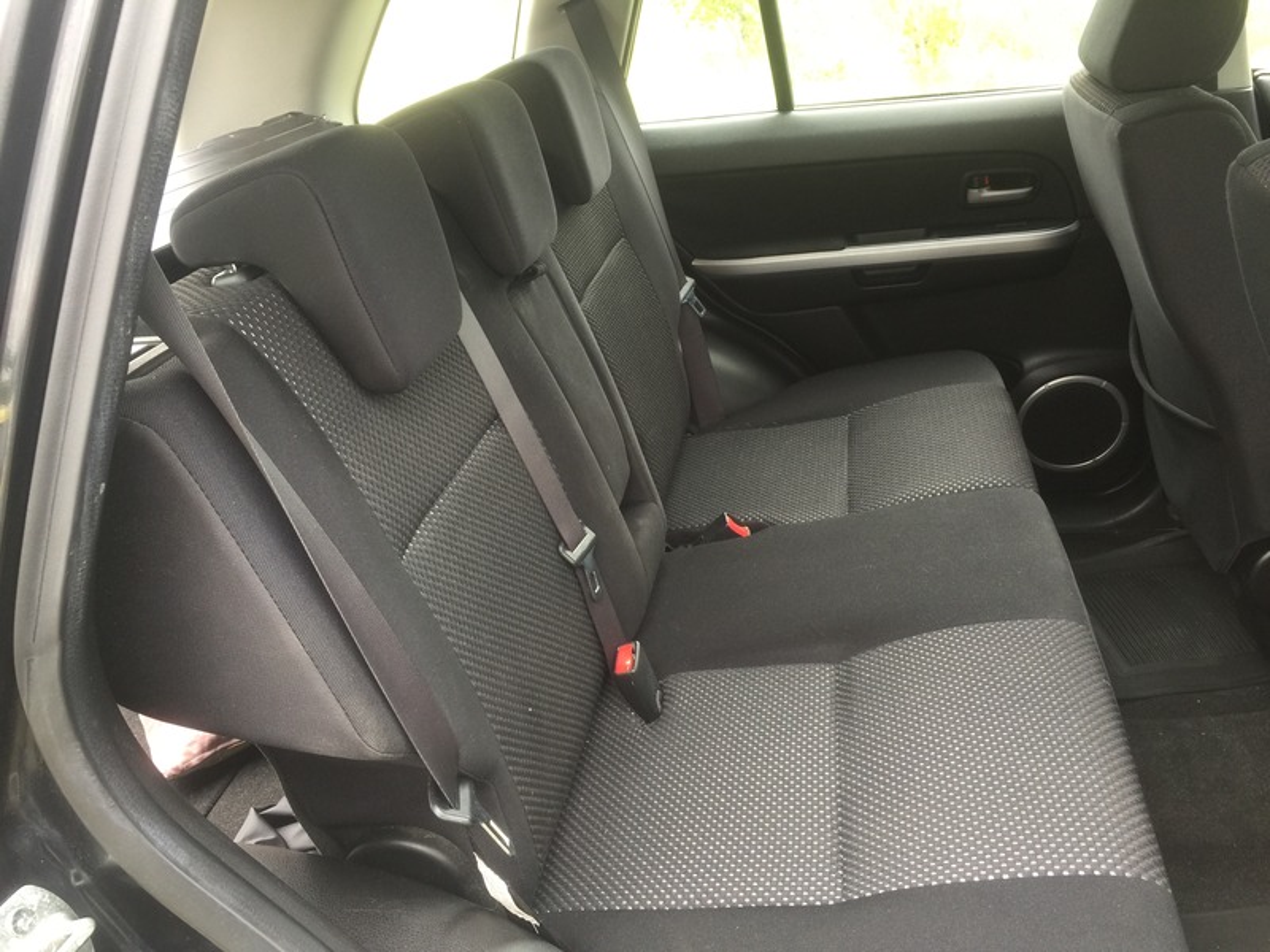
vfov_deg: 48.2
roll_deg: +7.8
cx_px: 635
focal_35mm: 29
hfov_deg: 61.7
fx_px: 1064
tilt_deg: -25.5
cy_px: 476
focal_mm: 4.15
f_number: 2.2
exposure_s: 1/33
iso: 32
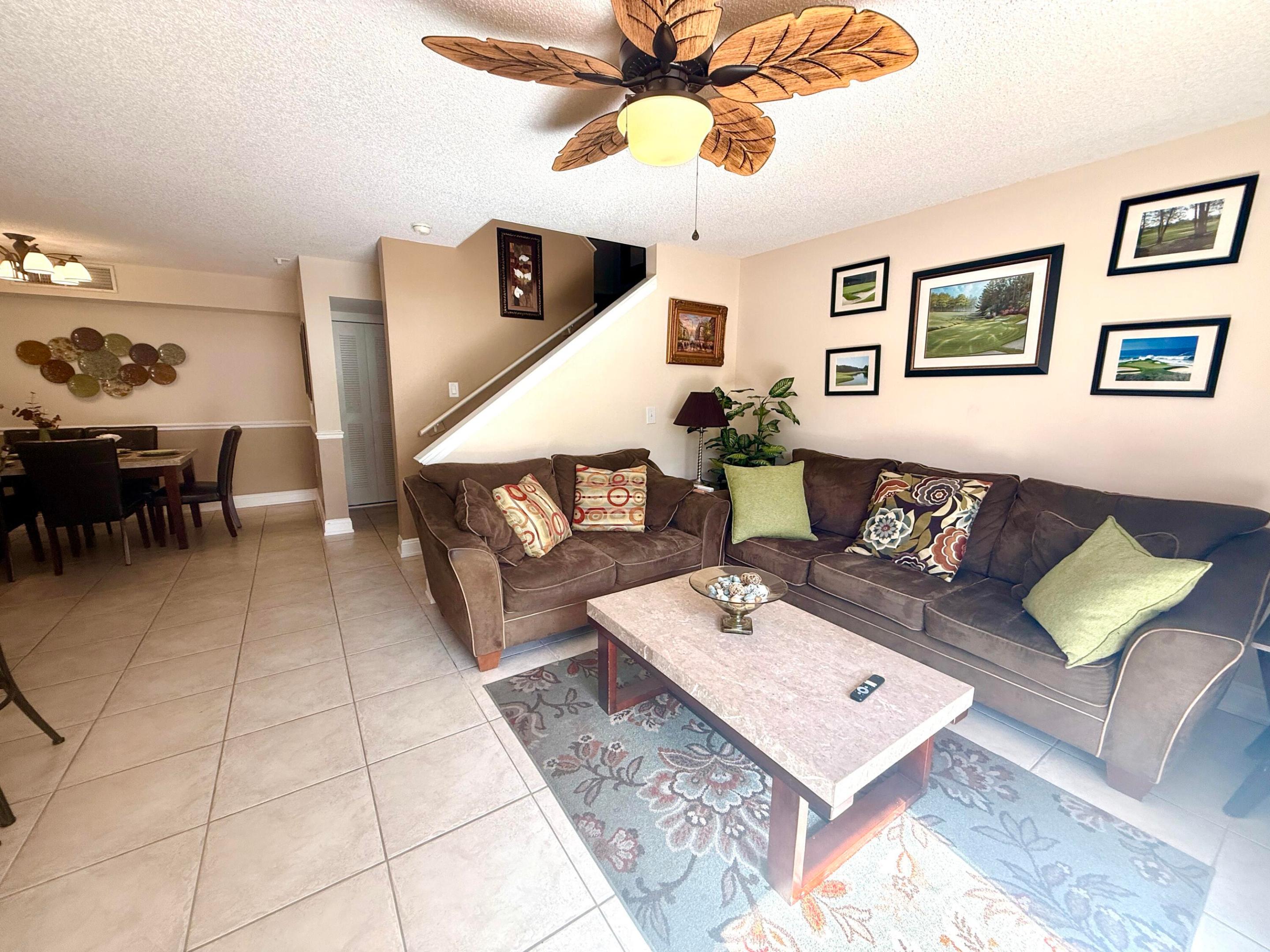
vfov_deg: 85.7
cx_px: 635
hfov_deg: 102.1
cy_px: 476
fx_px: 514
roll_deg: -0.1
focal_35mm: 14
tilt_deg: -9.7
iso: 80
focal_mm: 2.22
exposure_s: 1/120
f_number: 2.2
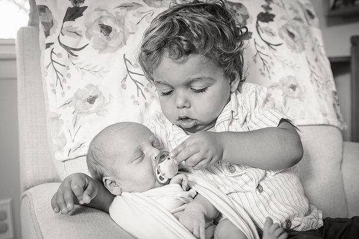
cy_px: 110
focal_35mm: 39
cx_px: 162
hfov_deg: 49.4
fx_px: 390
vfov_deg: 34.2
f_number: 3.5
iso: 3200
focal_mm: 35
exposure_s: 1/160
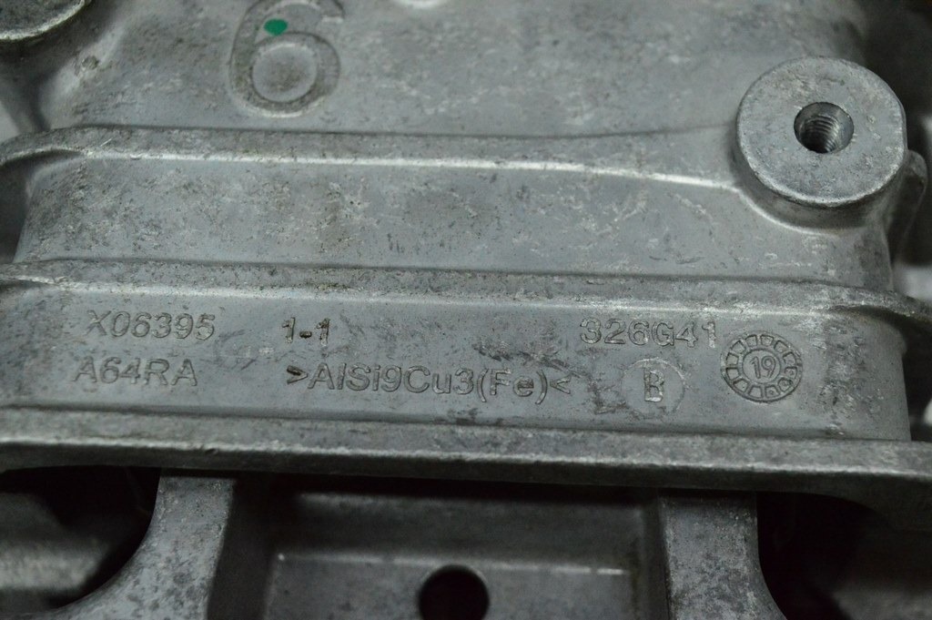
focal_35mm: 57
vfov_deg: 23.7
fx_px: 1474
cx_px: 466
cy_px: 310
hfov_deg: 35.1
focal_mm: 38
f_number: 6.3
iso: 6400
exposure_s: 1/640
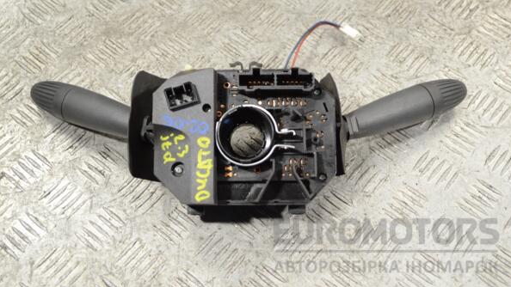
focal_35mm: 56
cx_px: 257
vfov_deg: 21.6
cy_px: 117
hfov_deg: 37.5
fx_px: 752
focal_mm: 35
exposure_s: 1/30
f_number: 5
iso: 220
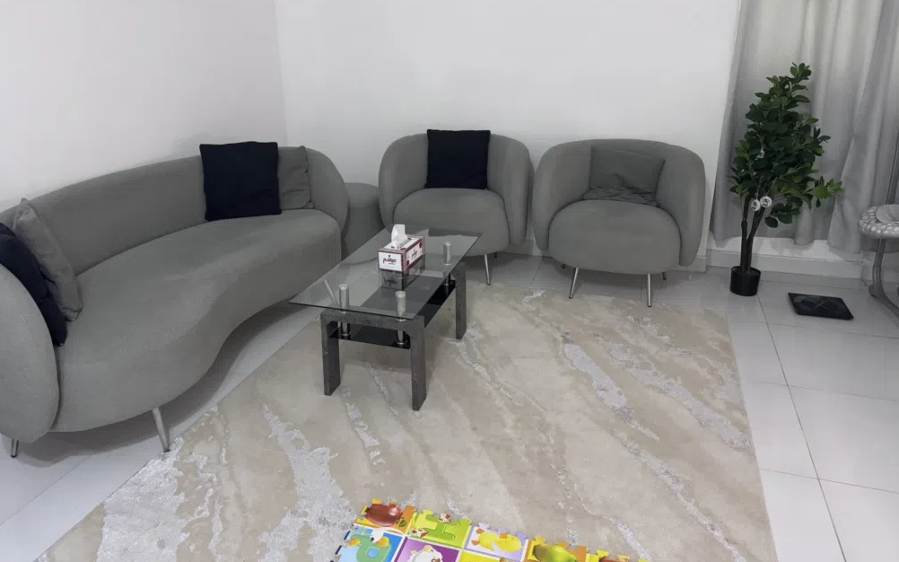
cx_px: 444
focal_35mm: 26
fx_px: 637
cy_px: 219
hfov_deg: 70.4
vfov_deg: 47.3
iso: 640
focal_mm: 6.76
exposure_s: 1/50
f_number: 1.78
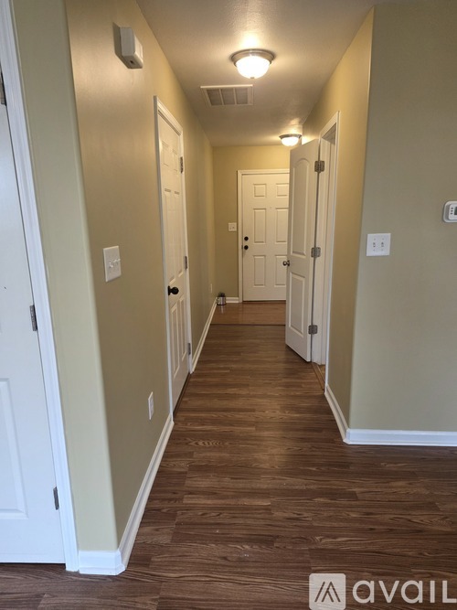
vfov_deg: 73.9
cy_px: 305
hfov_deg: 58.9
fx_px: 405
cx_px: 228
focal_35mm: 23
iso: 250
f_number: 1.7
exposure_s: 1/120
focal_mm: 6.25
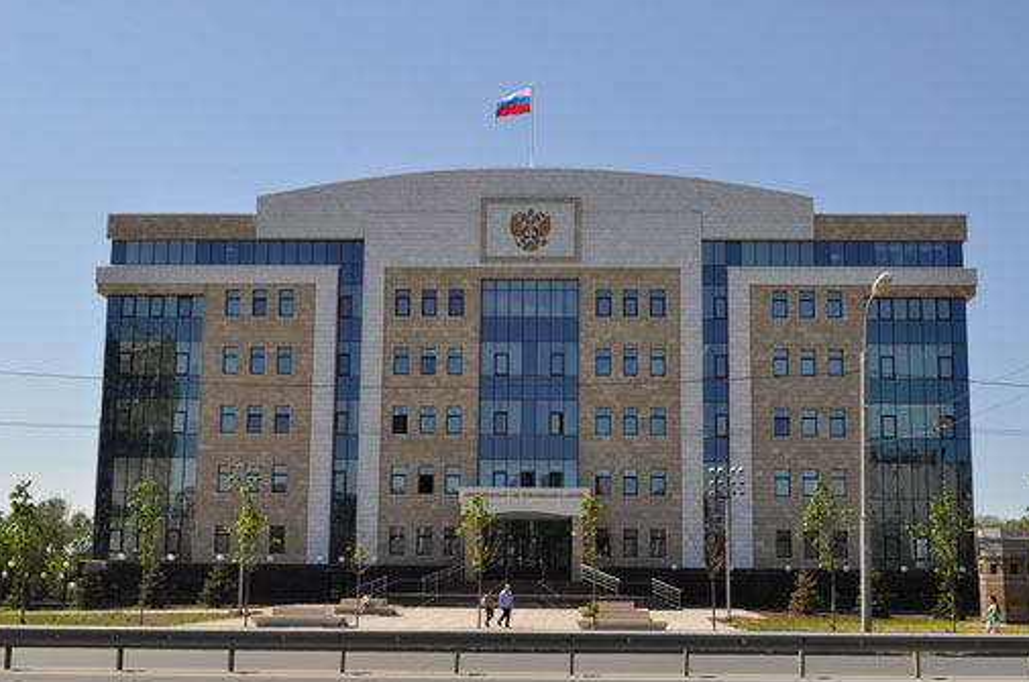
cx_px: 538
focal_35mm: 49
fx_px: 1398
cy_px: 355
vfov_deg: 27.4
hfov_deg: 40.4
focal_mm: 30
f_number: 9
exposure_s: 1/320
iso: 200
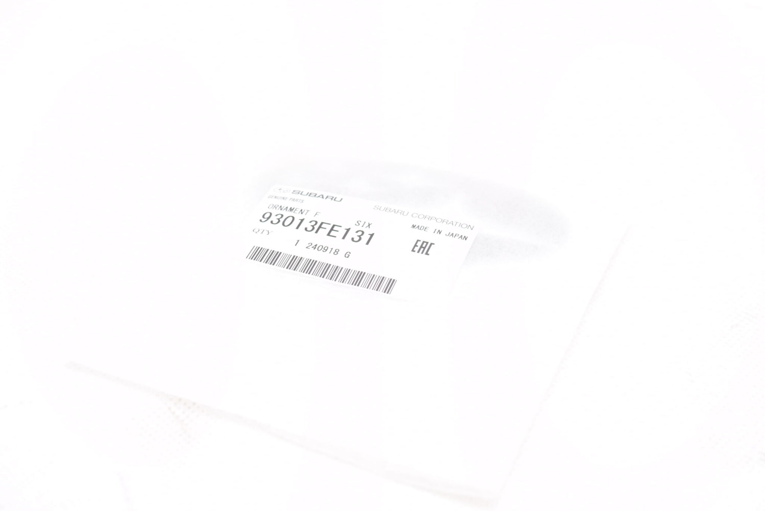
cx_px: 382
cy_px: 256
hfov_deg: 33.4
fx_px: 1276
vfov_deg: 22.7
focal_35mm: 60
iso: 400
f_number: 6.3
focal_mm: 40
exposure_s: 1/160
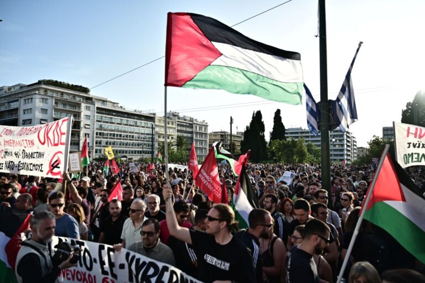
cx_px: 212
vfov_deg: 53.1
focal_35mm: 24
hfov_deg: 73.7
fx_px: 283
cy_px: 142
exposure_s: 1/2000
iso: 500
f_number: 4
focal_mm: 24
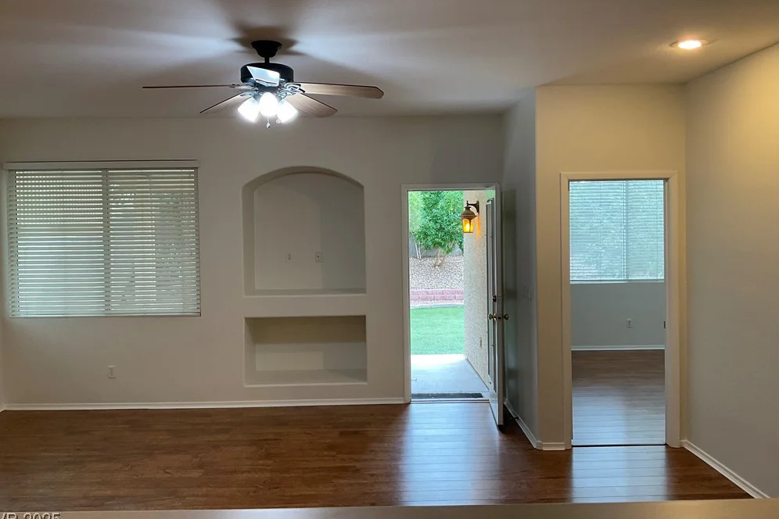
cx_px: 382
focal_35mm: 31
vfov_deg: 42.3
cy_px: 237
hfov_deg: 60.3
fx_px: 671
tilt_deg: -1.3
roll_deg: +0.3
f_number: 1.8
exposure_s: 1/60
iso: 64
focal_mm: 3
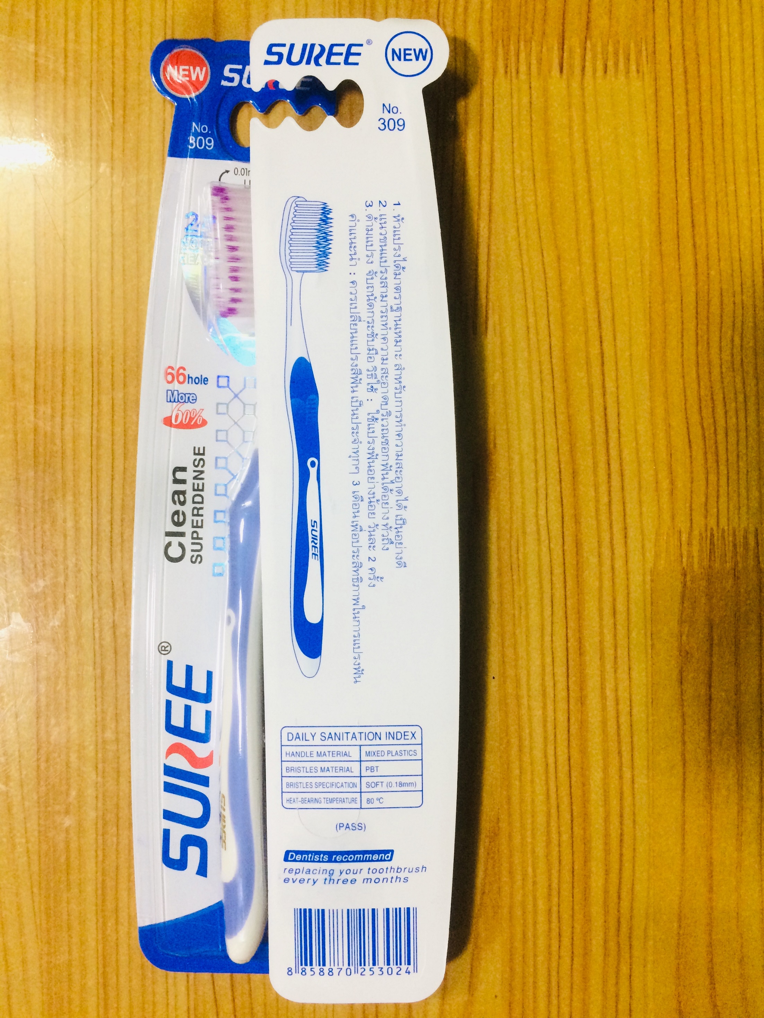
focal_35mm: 29
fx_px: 853
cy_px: 509
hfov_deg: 48.2
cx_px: 382
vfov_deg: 61.7
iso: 160
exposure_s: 1/30
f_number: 2.2
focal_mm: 4.15
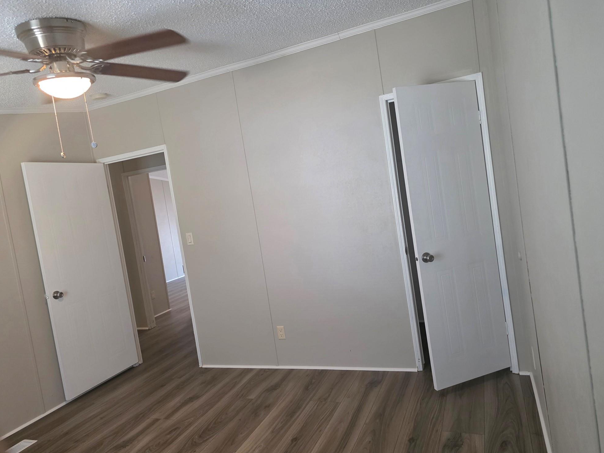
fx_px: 419
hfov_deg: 71.6
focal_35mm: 24
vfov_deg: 56.8
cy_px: 225
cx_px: 313
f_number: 1.7
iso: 800
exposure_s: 1/120
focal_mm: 6.3
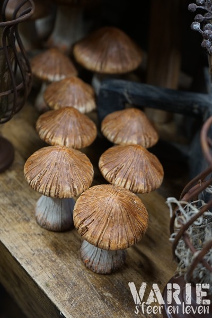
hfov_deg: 33.4
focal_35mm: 40
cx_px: 106
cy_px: 159
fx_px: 353
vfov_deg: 48.5
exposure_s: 1/60
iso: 1250
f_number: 4
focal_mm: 40
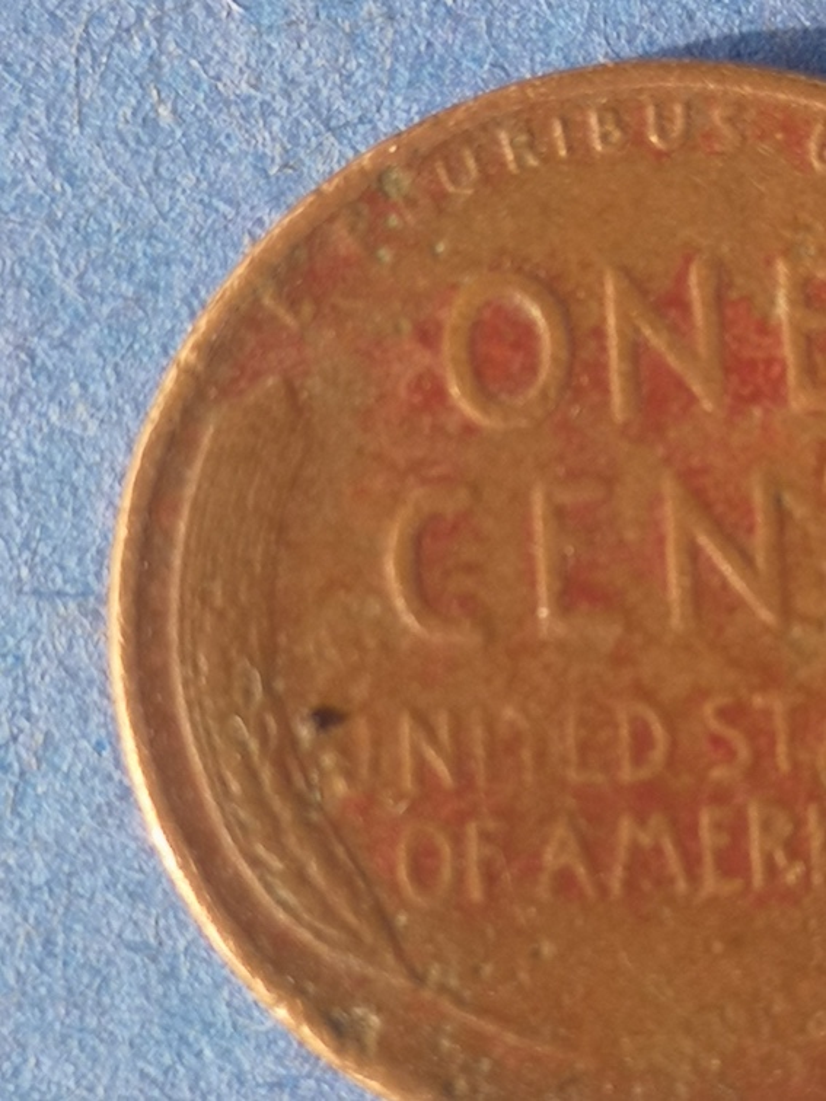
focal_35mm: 135
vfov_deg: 14.6
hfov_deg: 11.0
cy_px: 550
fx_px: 4295
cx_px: 413
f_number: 1.8
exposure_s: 1/219
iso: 50
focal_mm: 5.58
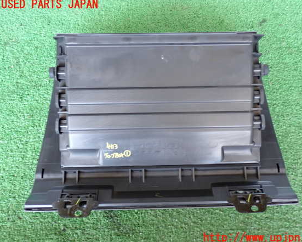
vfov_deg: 43.4
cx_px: 163
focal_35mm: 34
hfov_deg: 52.8
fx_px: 304
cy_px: 121
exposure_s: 1/30
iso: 250
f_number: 2.4
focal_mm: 5.79
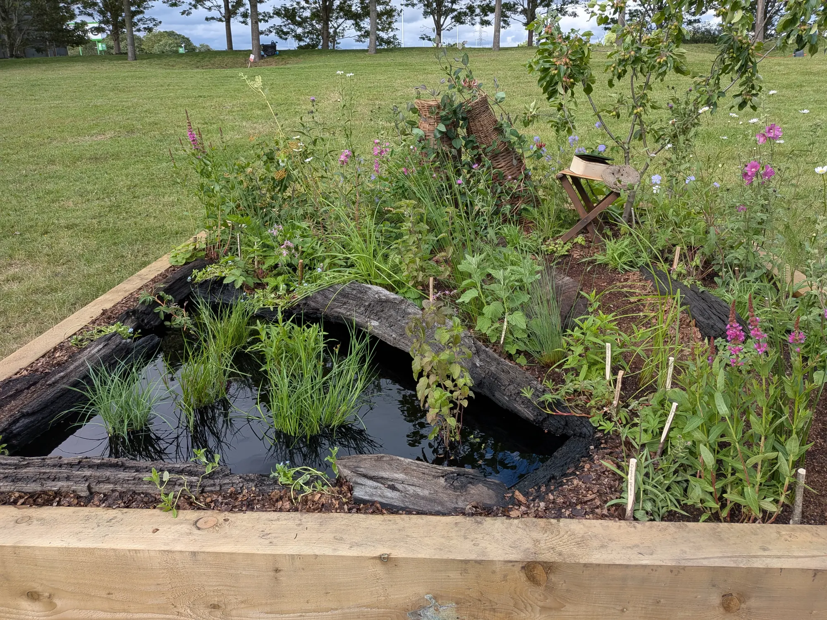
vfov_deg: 56.8
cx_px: 414
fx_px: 573
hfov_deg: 71.6
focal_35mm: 24
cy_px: 310
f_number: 1.7
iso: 26
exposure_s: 1/656
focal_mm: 4.53
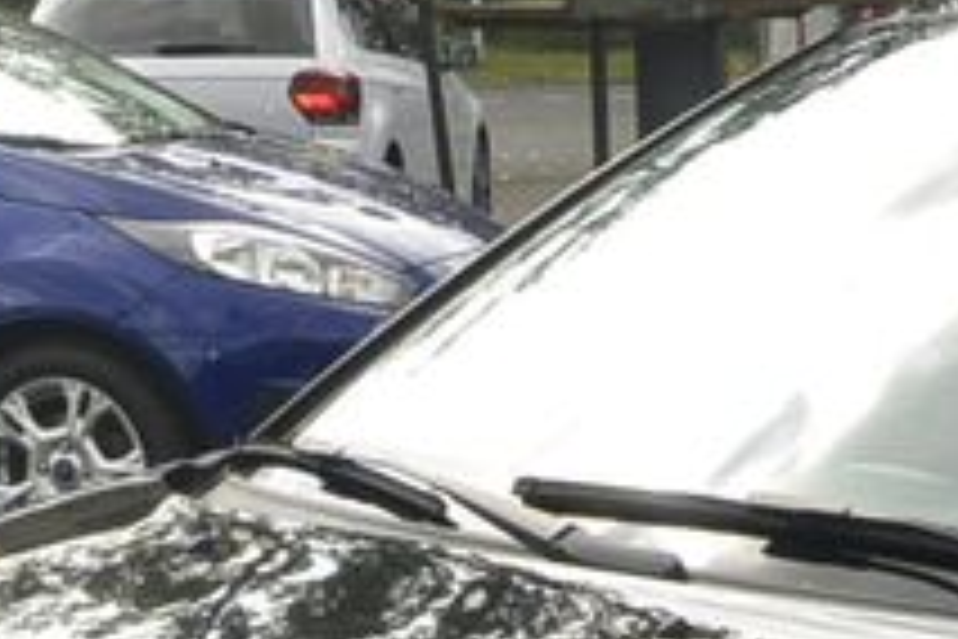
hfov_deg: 15.5
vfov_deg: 10.0
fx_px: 3459
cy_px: 1109
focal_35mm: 130
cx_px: 940
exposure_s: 1/250
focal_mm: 10
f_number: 6.3
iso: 160
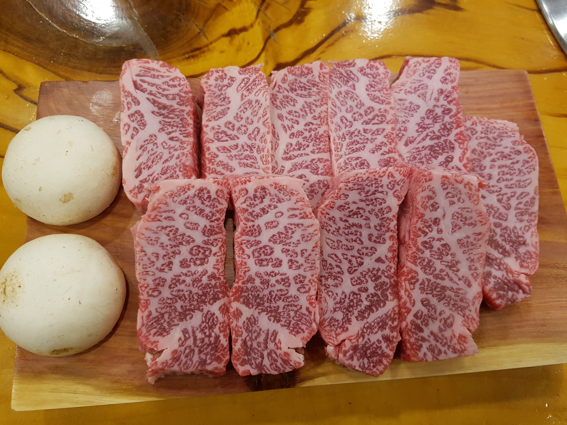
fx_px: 426
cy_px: 212
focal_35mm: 26
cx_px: 284
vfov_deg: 53.1
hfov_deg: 67.3
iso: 125
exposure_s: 1/60
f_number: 1.7
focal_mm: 4.2
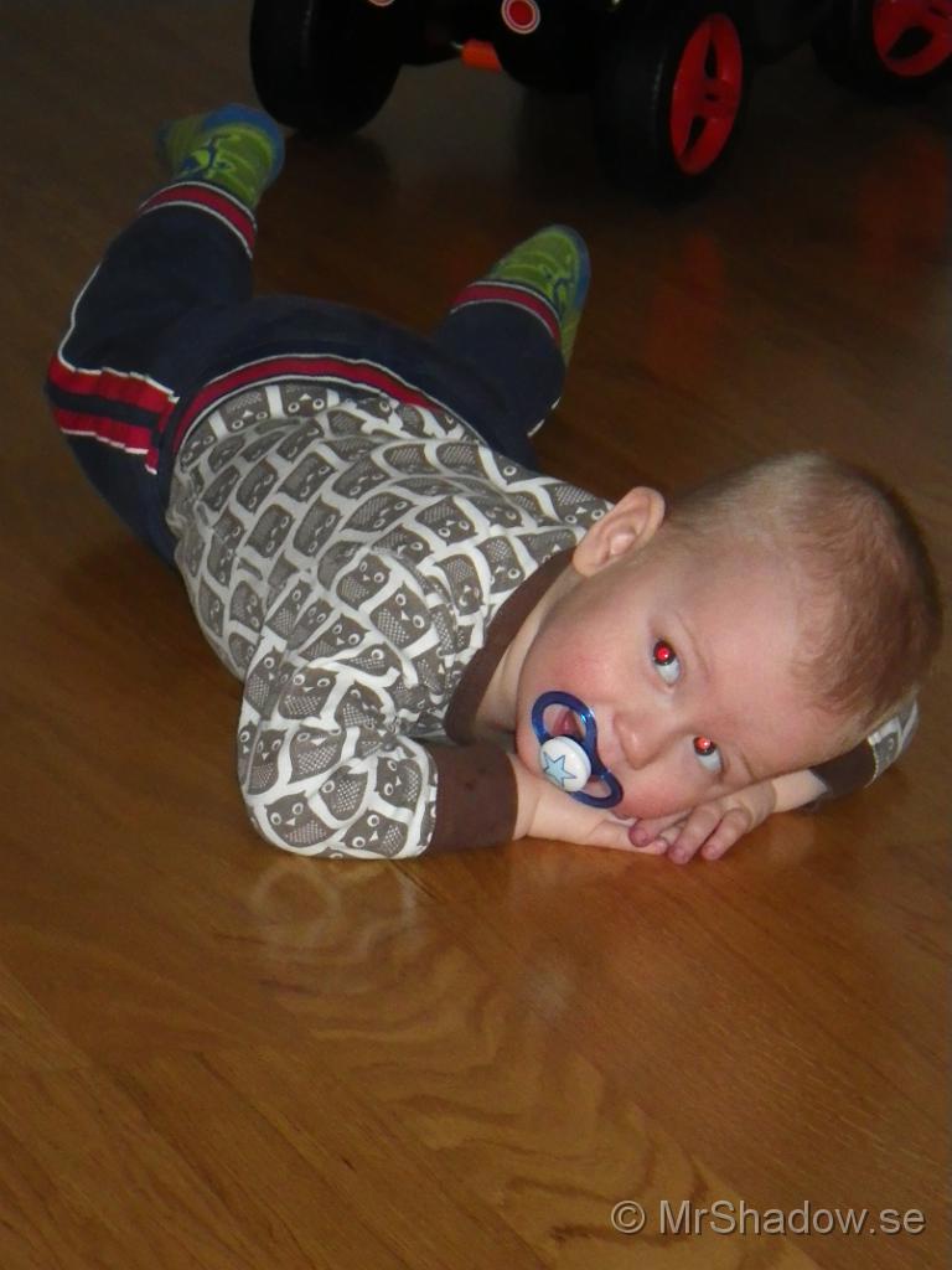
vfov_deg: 14.1
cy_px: 635
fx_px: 5134
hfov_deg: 10.6
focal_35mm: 140
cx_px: 476
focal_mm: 25
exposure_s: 1/250
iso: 800
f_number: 5.5
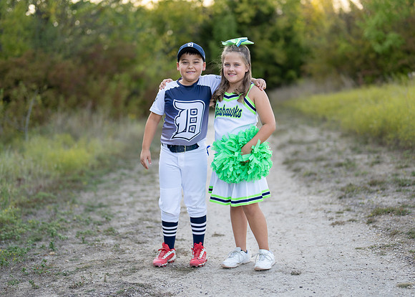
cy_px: 154
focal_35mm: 62
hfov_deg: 31.7
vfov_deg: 22.9
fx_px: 731
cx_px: 215
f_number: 1.2
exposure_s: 1/1000
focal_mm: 50
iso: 100
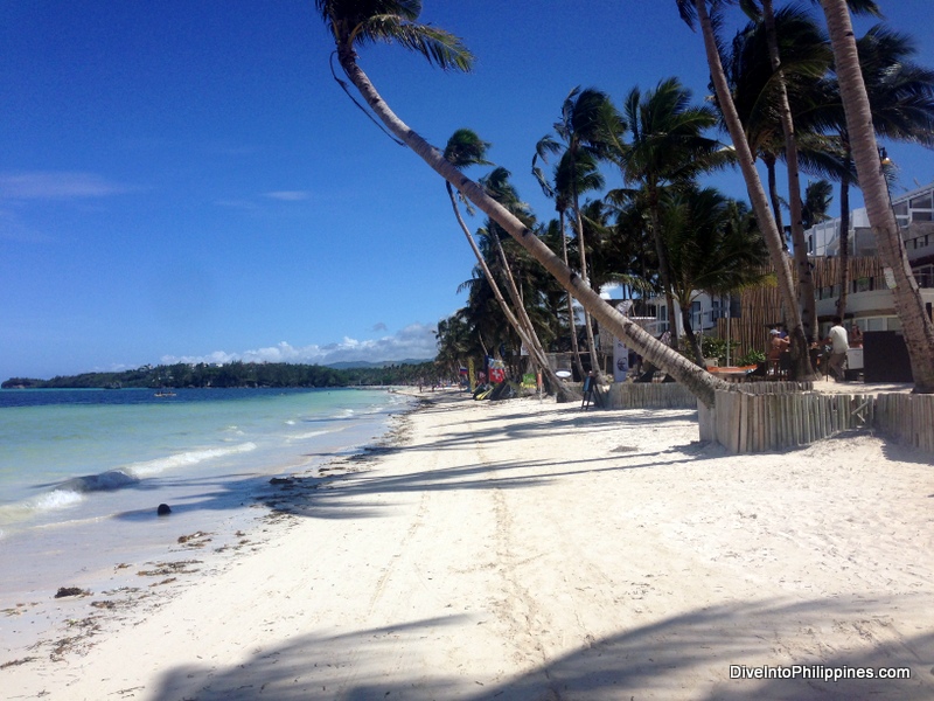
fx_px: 890
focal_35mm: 33
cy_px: 350
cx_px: 467
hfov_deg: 55.4
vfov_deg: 42.9
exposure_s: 1/2857
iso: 50
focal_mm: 4.13
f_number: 2.4
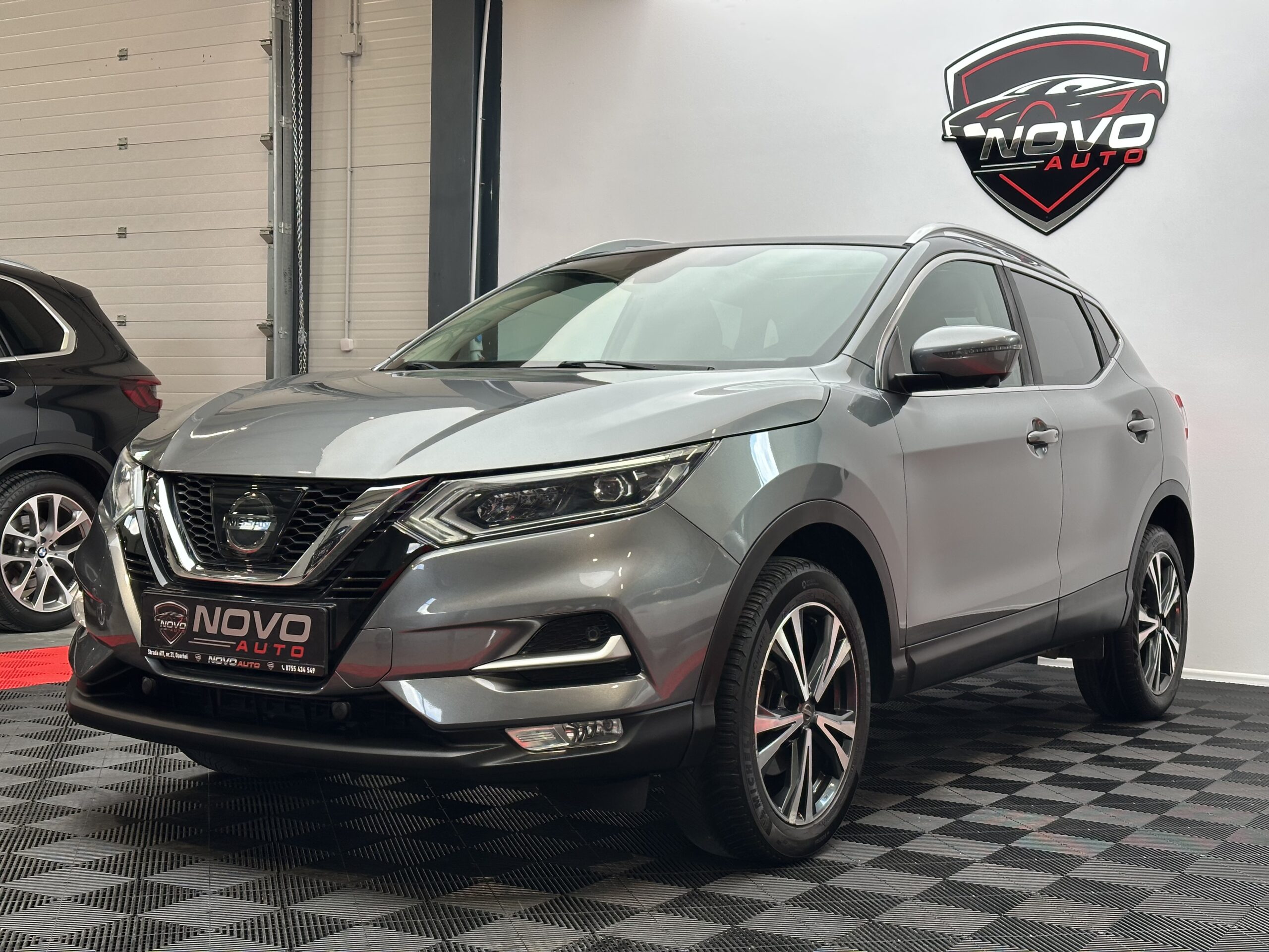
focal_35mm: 48
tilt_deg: -1.5
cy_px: 476
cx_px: 634
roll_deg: -1.7
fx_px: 1760
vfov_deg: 30.3
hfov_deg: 39.7
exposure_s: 1/143
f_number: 1.78
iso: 50
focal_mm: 6.86
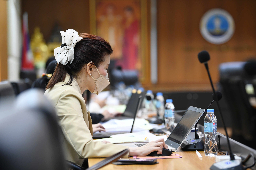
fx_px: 853
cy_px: 85
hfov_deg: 17.1
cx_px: 128
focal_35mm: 120
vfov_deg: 11.4
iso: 1600
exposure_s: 1/200
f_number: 2.8
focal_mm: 120
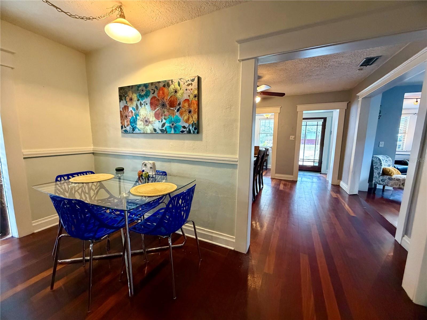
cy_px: 160
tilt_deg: -7.4
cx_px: 214
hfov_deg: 102.1
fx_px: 173
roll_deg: -0.9
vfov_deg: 85.7
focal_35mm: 14
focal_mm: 2.22
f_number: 2.2
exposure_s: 1/60
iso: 640
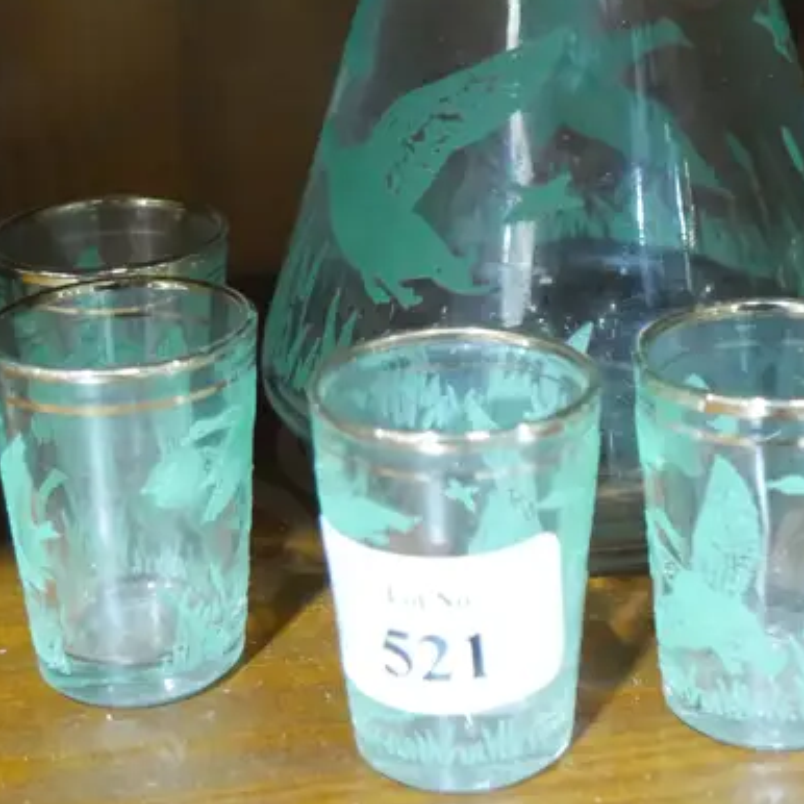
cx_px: 574
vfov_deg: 22.6
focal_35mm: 75
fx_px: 1971
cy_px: 112
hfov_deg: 22.9
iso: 2500
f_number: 3.6
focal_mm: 16
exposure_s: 1/60
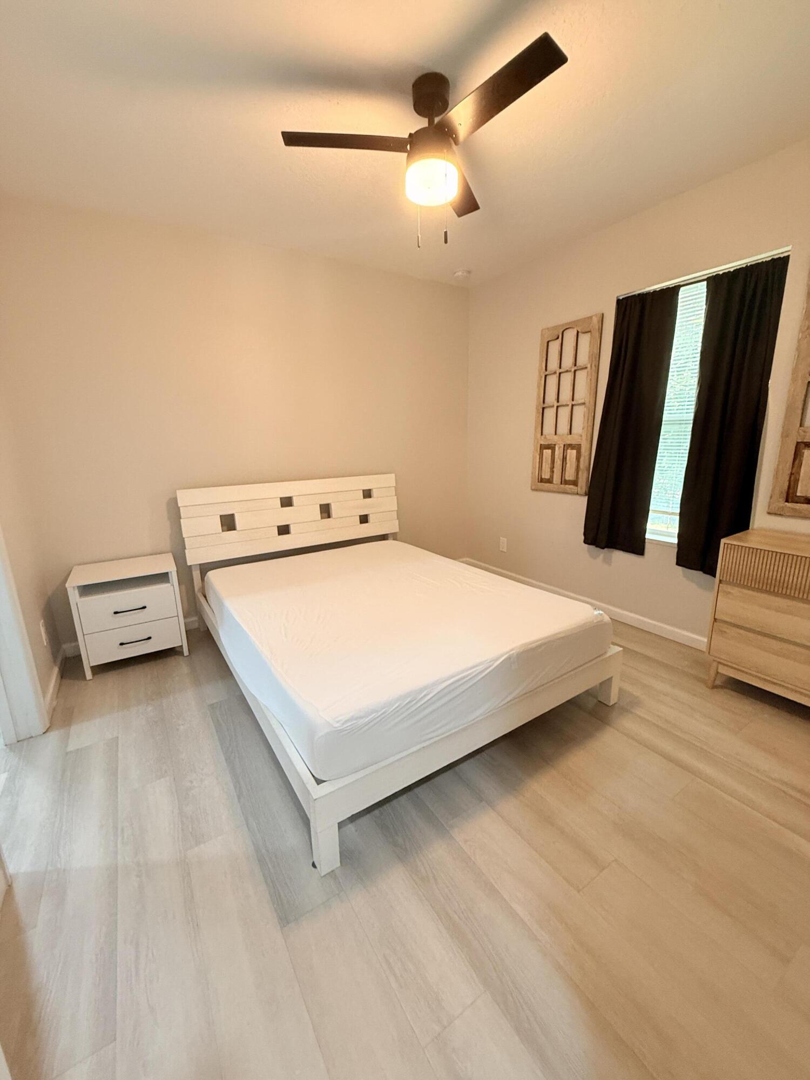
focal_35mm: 14
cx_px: 405
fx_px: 437
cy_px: 540
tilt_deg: -14.4
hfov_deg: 85.7
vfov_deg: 102.1
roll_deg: +1.6
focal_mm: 2.22
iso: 320
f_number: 2.2
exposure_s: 1/60
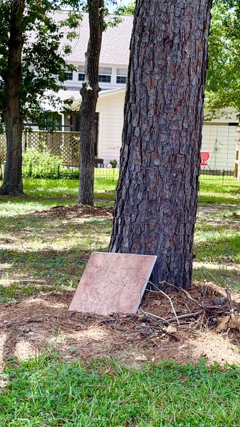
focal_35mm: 95
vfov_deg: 22.5
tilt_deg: -4.1
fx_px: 1075
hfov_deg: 12.7
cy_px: 228
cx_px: 133
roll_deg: -1.6
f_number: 1.78
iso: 64
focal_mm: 6.76
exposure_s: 1/646
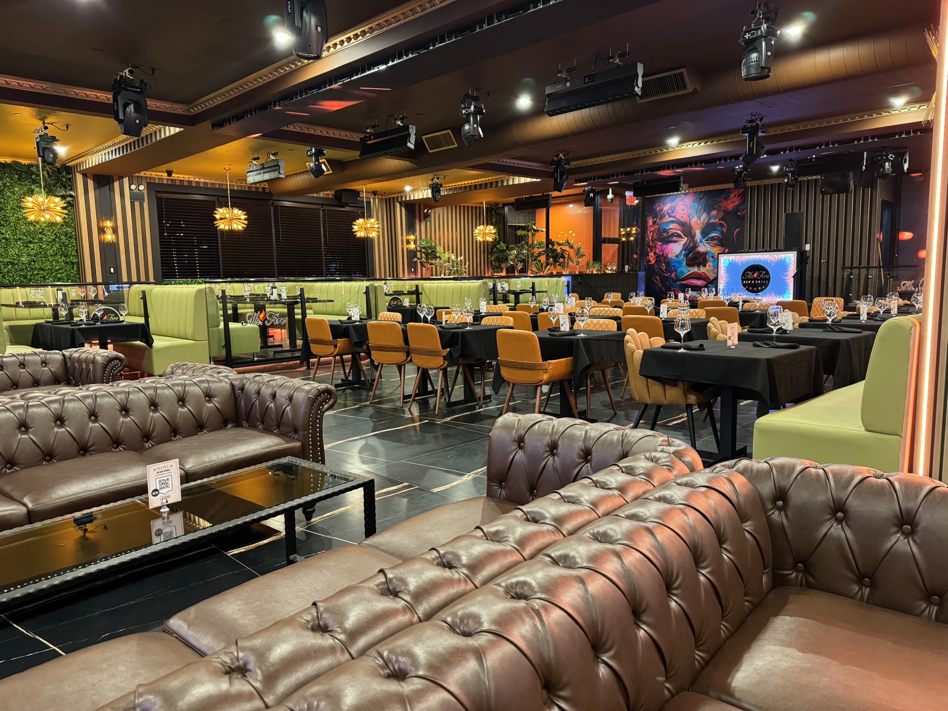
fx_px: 657
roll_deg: +1.1
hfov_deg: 71.6
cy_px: 356
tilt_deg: -7.1
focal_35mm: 24
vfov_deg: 56.8
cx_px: 474
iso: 800
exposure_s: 1/40
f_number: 1.78
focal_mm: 6.86
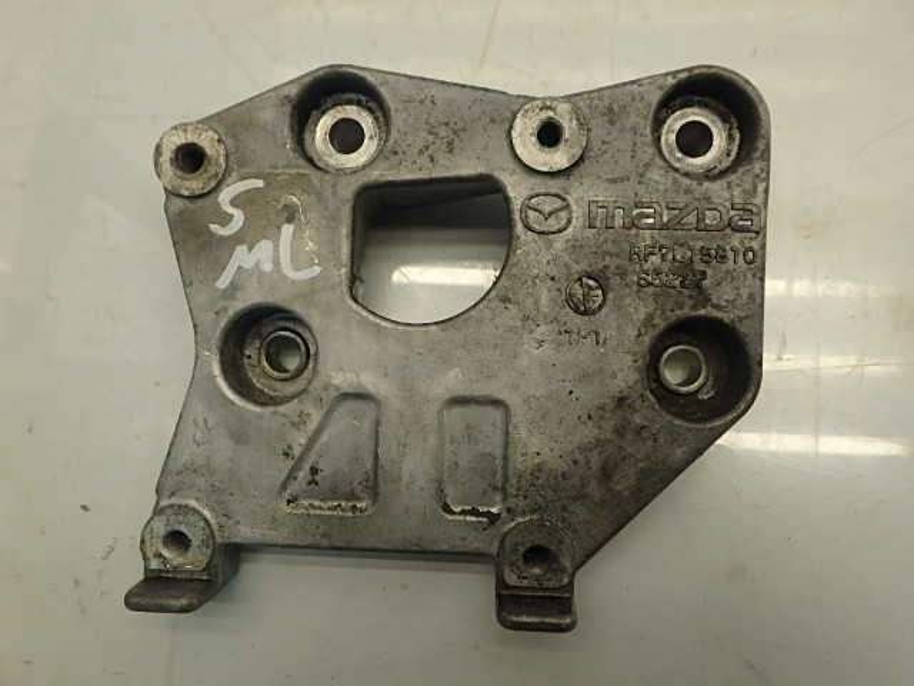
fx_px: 660
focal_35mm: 25
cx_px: 457
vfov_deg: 54.9
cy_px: 343
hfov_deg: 69.4
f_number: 4.1
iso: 200
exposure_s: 1/80
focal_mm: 4.5
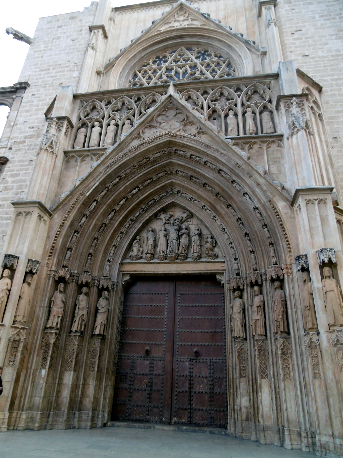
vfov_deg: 71.6
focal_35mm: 24
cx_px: 172
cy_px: 229
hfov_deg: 56.8
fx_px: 317
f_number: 3.1
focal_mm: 4.3
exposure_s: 1/160
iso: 100
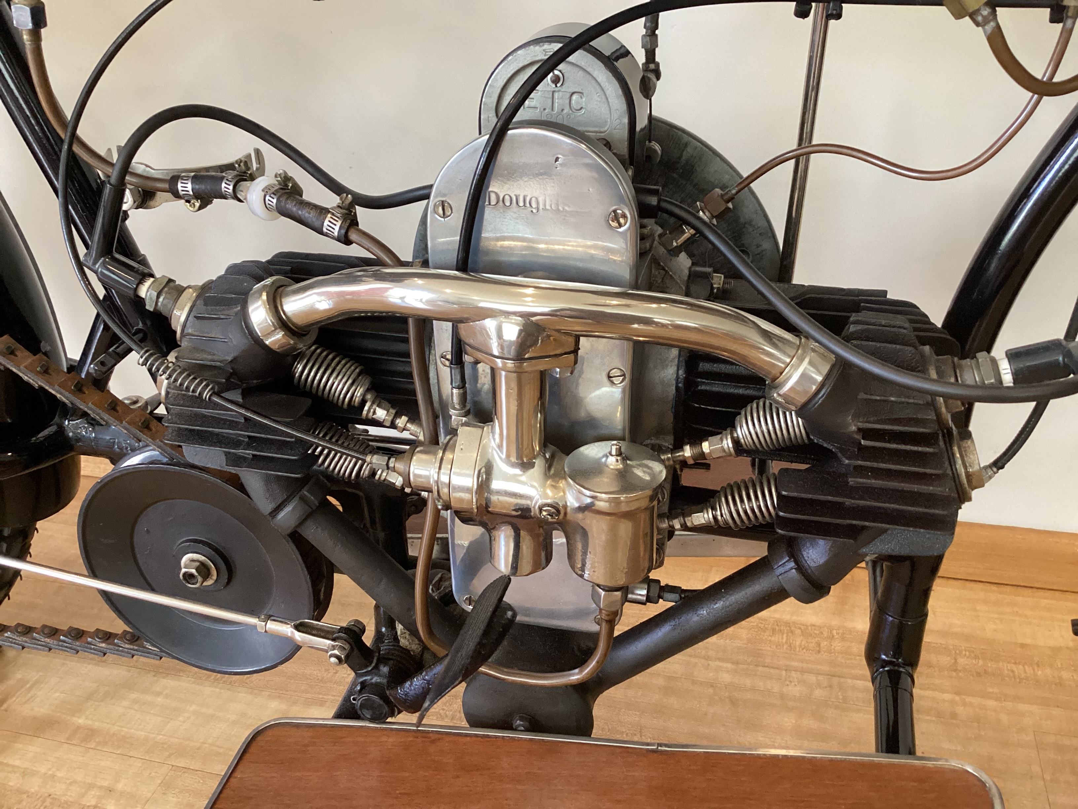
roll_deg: +2.6
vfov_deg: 45.4
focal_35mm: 31
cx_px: 539
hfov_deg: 58.4
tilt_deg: -29.9
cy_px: 404
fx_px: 965
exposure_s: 1/60
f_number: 2.4
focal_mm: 3.3
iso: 320
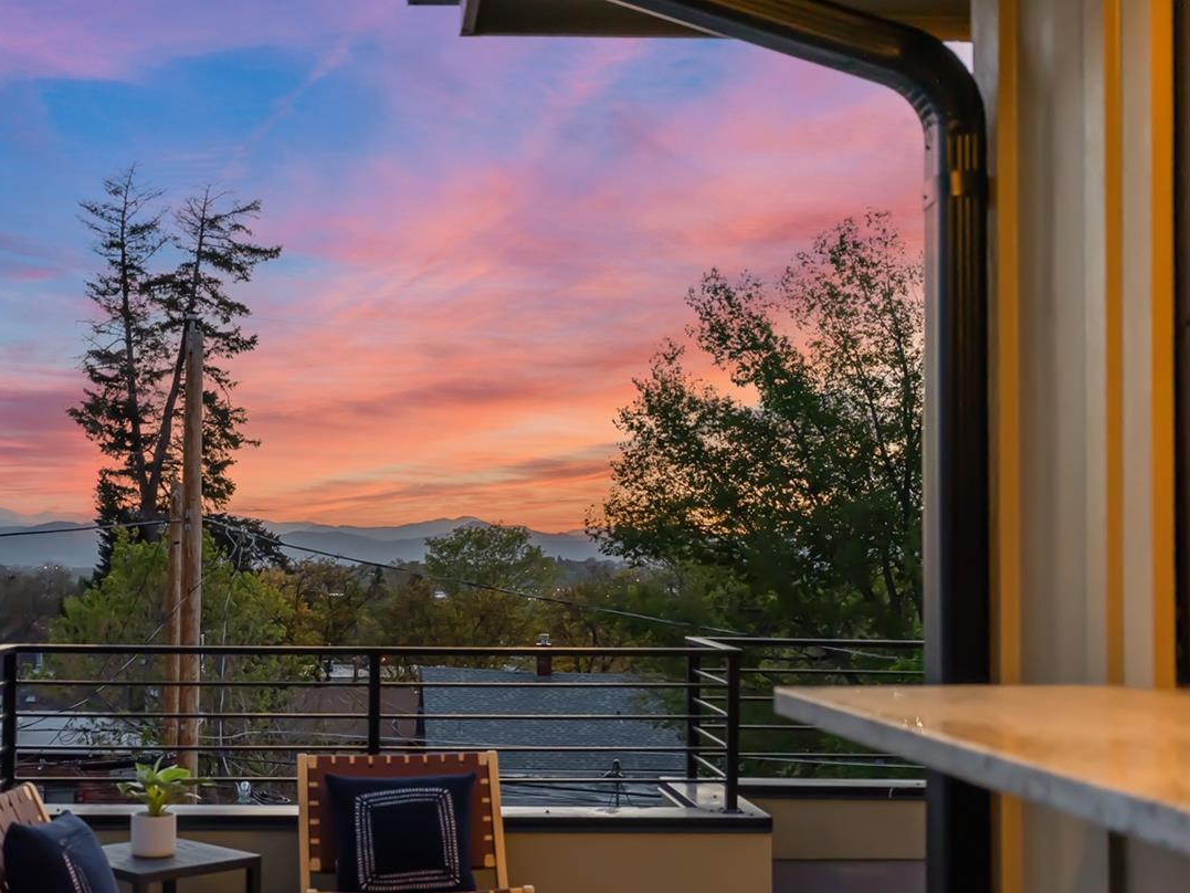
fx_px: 1719
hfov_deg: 37.7
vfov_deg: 29.0
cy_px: 537
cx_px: 392
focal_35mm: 50
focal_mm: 35
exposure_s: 1/160
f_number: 4
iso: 640
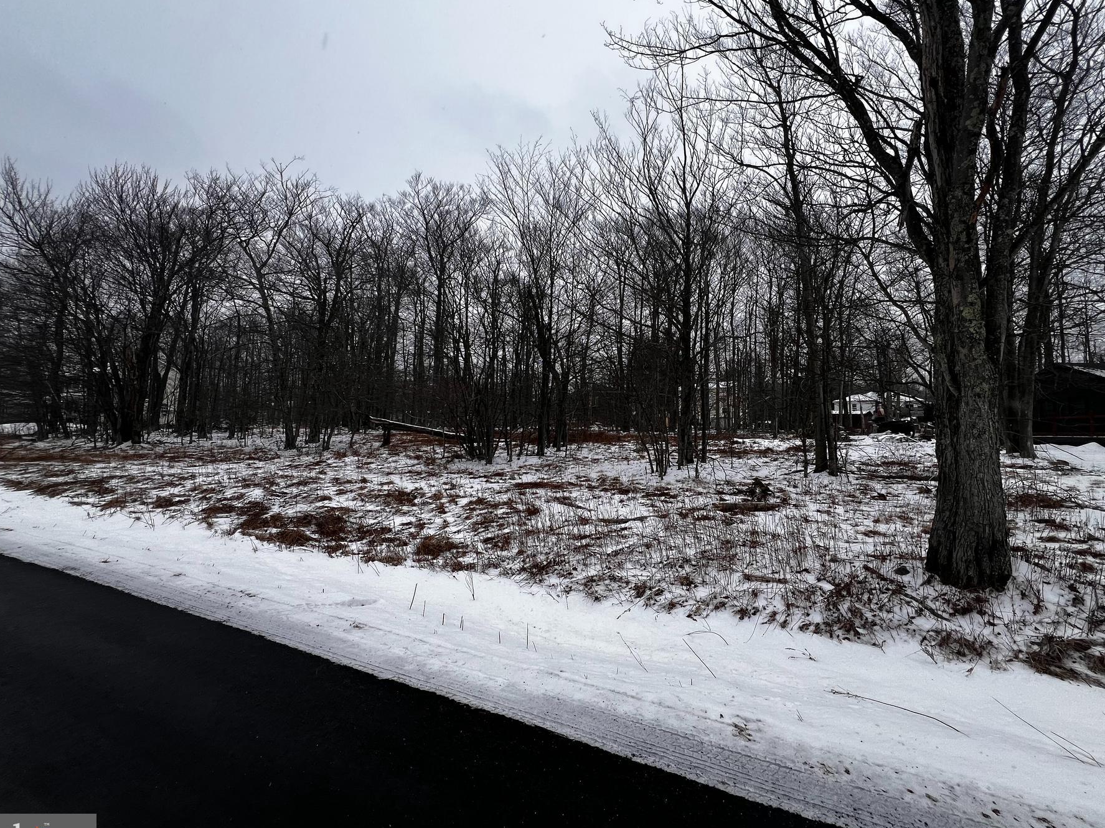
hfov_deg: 98.1
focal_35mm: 15
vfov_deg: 81.6
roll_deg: -1.6
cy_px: 387
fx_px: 479
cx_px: 578
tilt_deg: +6.9
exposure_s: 1/438
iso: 32
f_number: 1.8
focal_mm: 1.57
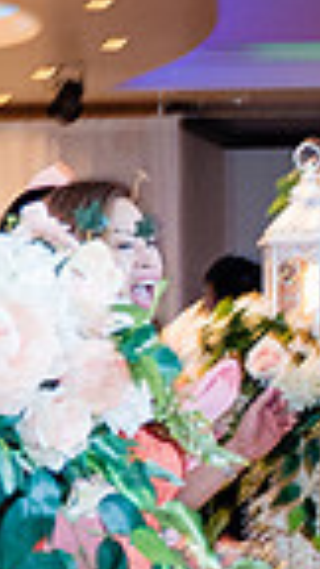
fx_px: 2851
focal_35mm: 189
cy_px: 531
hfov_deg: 6.3
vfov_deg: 11.3
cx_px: 600
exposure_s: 1/160
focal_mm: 28
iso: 1250
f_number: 3.5
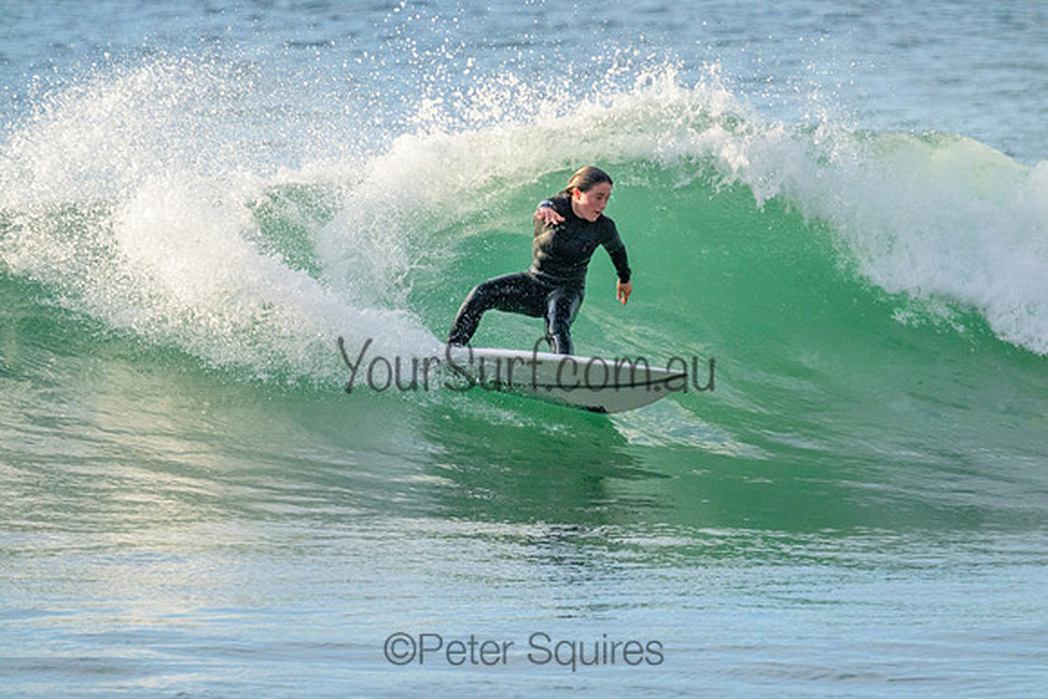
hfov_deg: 2.6
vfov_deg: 1.7
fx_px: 23293
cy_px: 350
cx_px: 524
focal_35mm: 800
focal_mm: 800
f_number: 11
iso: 5000
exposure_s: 1/1250
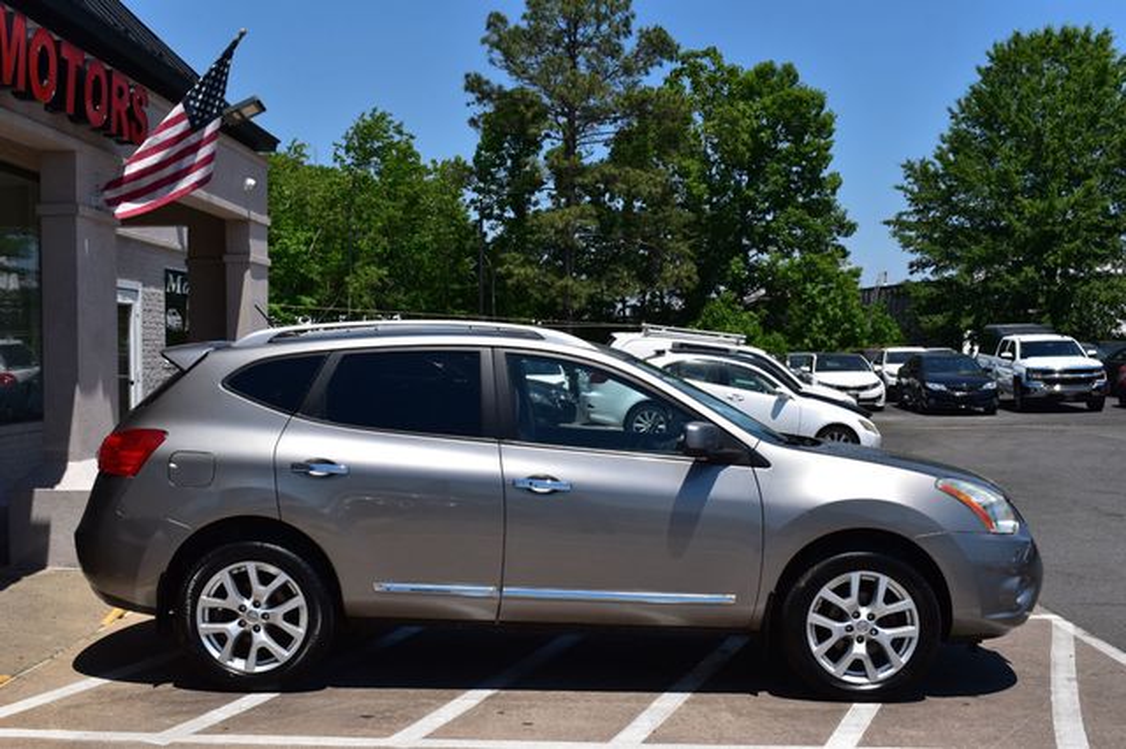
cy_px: 374
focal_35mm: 45
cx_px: 563
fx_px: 1407
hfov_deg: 43.6
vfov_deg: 29.8
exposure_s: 1/500
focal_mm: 30
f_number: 11
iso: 200
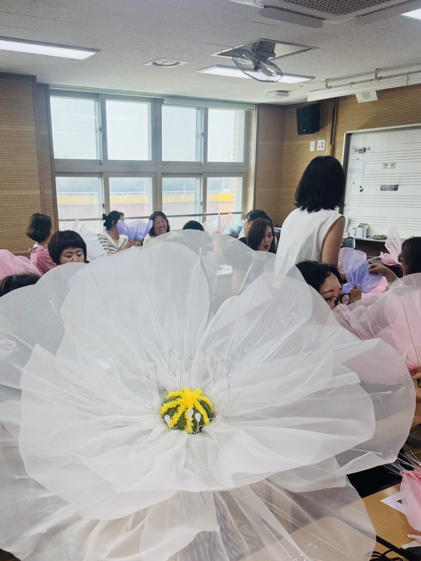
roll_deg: -0.3
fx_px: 535
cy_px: 361
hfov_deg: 42.6
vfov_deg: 54.5
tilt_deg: -15.8
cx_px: 157
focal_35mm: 33
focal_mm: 6.76
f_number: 1.78
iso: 80
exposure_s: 1/172
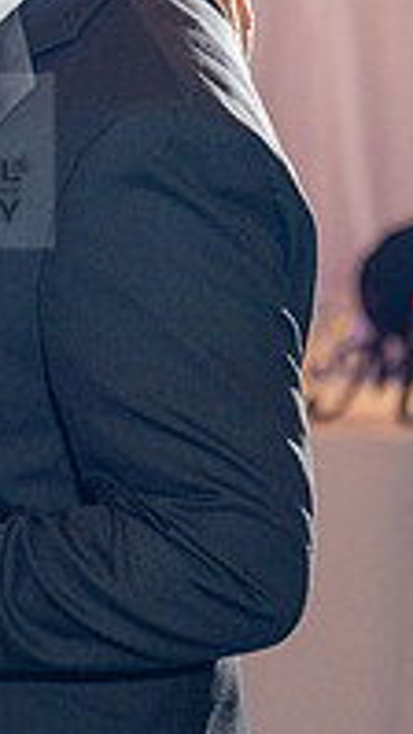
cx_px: -204
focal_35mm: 236
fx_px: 4593
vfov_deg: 9.1
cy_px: 93
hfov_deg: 5.1
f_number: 2.8
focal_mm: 70
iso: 800
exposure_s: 1/125
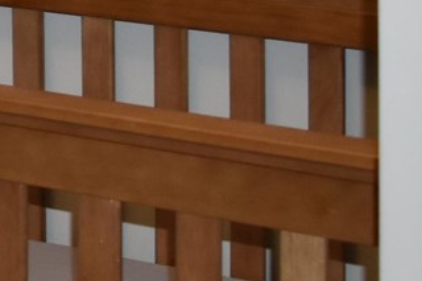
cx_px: -777
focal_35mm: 211
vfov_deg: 6.2
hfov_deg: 8.4
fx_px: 2472
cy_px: -375
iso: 800
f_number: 4
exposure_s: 1/60
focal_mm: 22
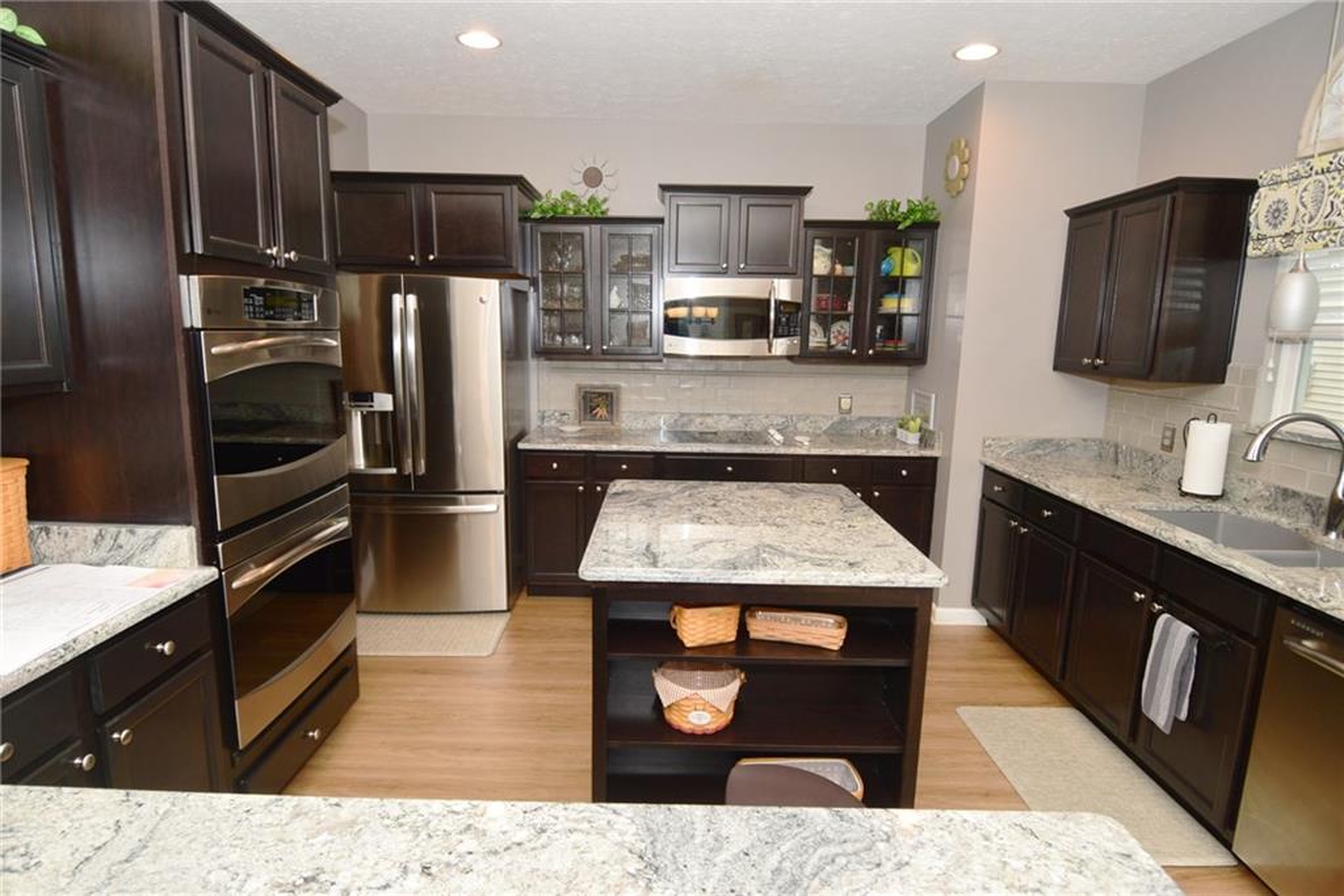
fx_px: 672
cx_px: 672
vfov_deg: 67.4
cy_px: 448
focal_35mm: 18
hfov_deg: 90.0
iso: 200
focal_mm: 12
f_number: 5
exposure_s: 1/60
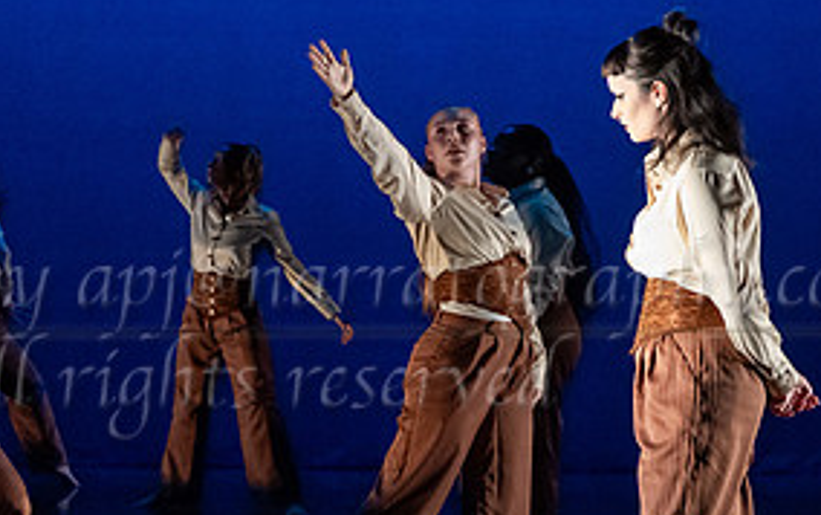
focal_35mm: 128
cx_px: -103
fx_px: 2866
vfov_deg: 10.3
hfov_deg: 15.8
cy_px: 297
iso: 4000
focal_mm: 46
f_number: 3.5
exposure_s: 1/400
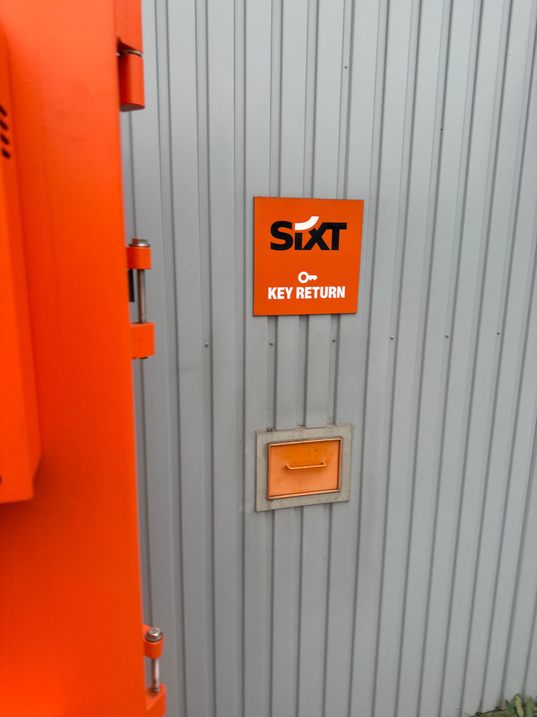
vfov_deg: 71.6
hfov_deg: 56.8
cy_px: 358
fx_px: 496
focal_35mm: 24
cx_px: 268
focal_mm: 6.76
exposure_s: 1/121
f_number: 1.78
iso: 100
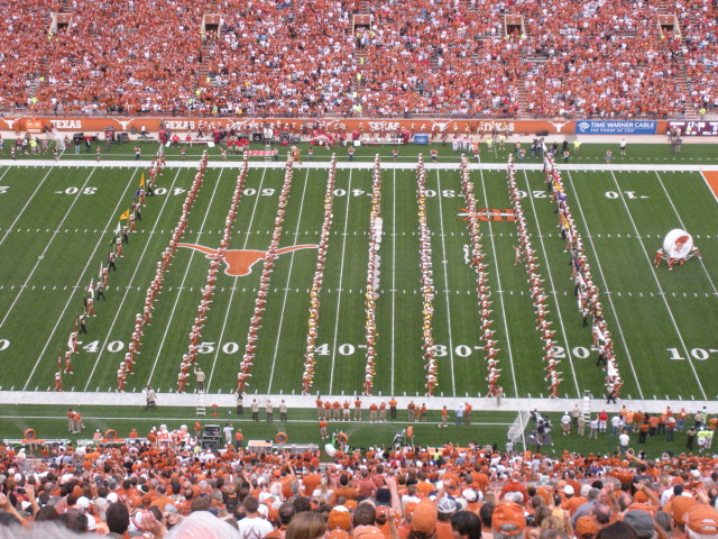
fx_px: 1327
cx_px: 359
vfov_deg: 22.9
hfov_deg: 30.3
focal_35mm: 64
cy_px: 270
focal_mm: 11.2
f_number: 4.6
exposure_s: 1/117
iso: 276
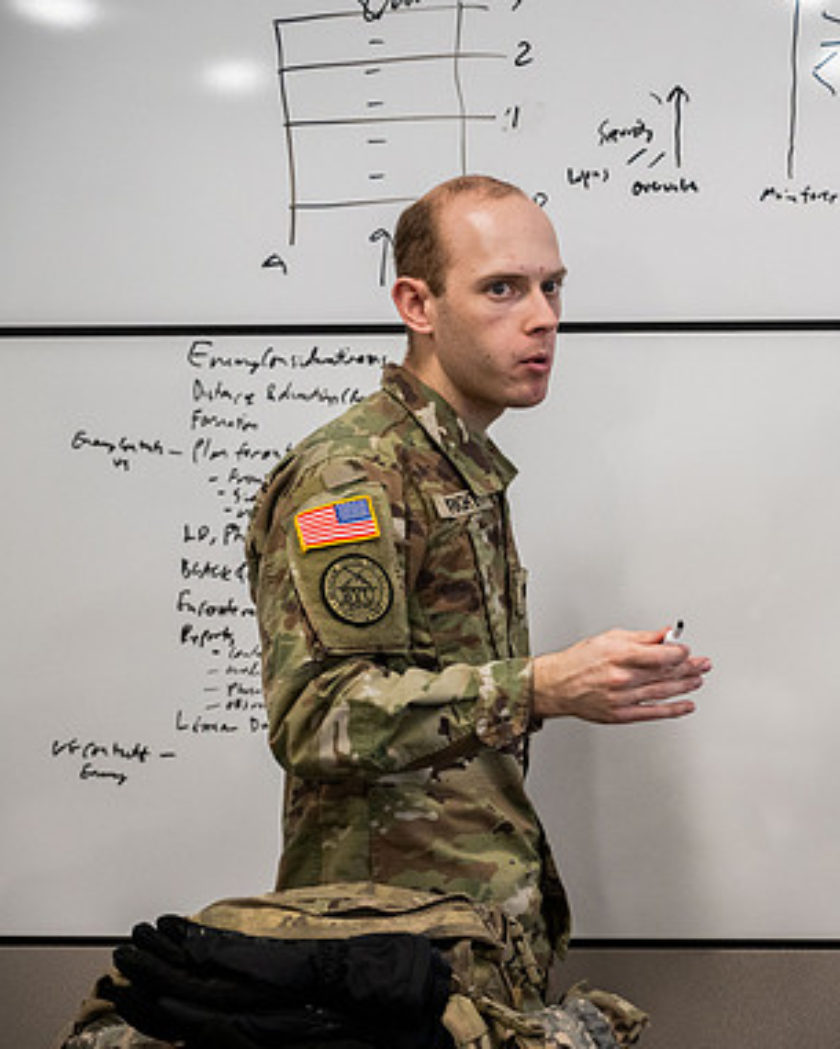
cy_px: 524
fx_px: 3137
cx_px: 771
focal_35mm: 101
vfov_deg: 19.0
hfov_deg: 15.1
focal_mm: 70
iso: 2500
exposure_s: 1/400
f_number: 4
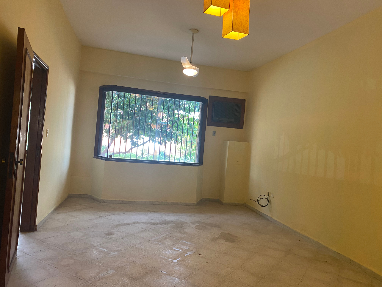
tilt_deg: -0.8
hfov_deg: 67.3
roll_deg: -4.9
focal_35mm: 26
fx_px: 287
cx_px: 191
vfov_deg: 53.1
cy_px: 144
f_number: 1.8
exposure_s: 1/50
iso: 80
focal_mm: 4.25
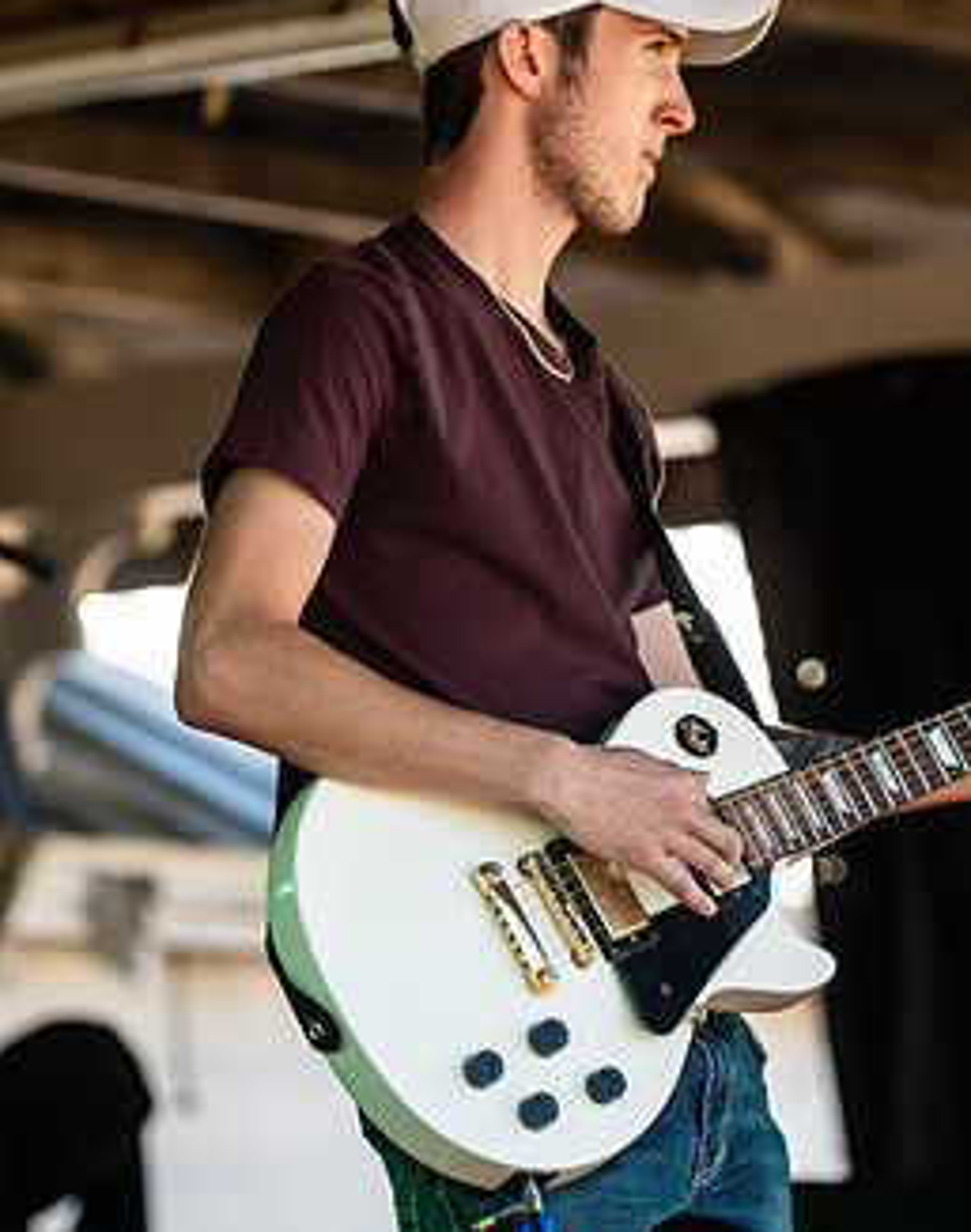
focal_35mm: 254
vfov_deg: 7.7
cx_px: 496
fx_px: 9207
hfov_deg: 6.0
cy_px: 714
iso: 500
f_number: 2.8
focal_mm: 130
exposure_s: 1/1000
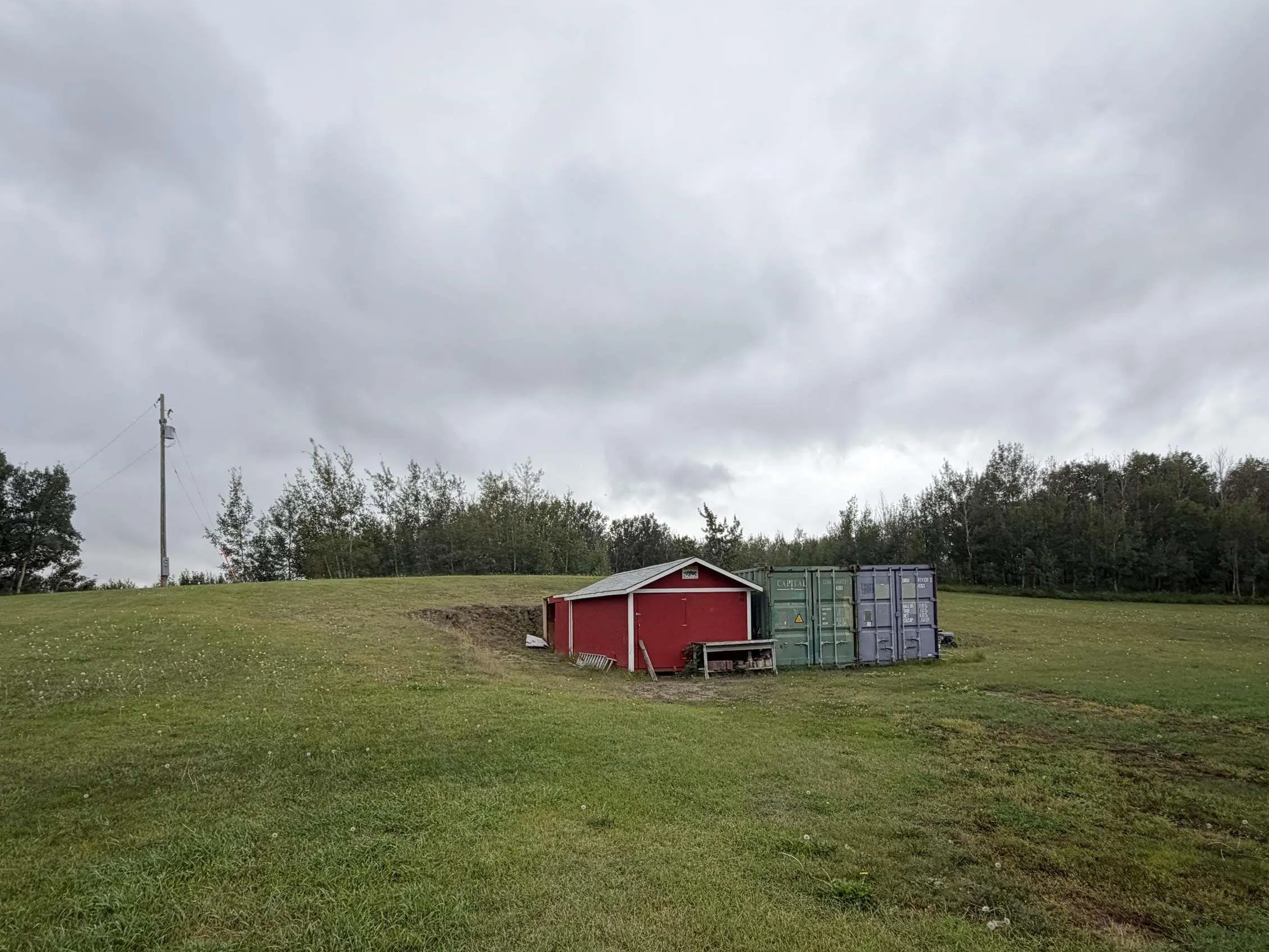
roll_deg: +0.4
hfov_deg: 84.6
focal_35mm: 19
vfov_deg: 67.4
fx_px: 697
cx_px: 597
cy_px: 607
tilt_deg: +2.2
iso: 40
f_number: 2.2
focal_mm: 2.22
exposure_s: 1/651
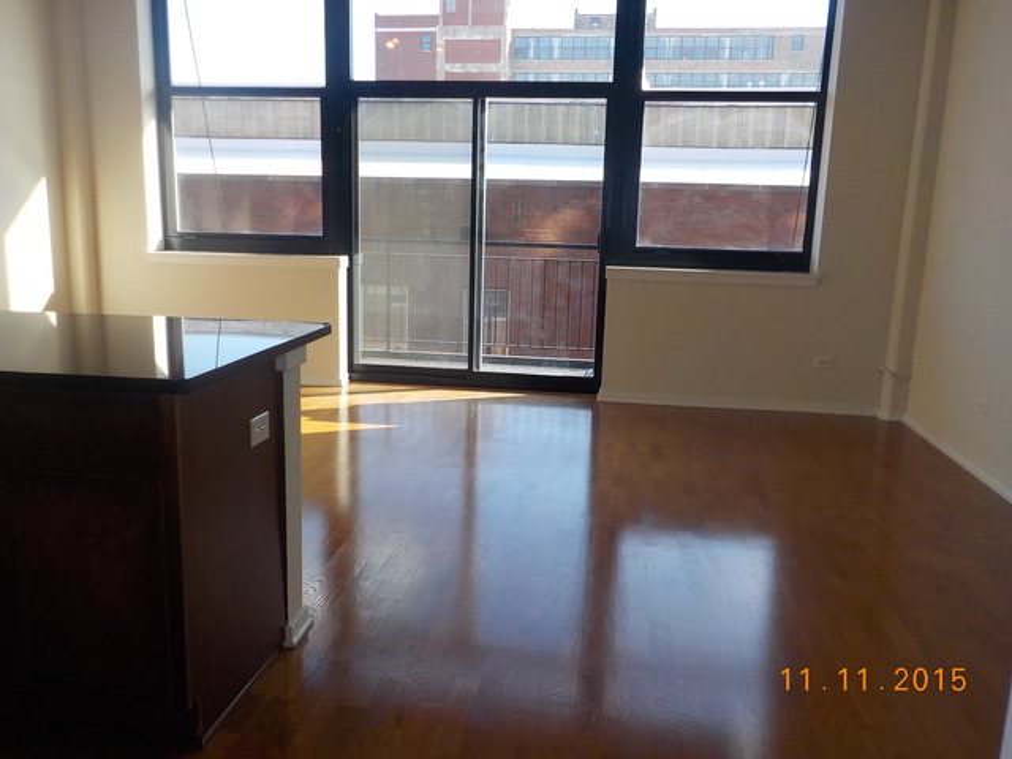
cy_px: 380
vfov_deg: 46.8
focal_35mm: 30
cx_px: 506
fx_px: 877
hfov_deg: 60.0
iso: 125
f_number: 3.3
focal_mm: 4.1
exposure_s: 1/200
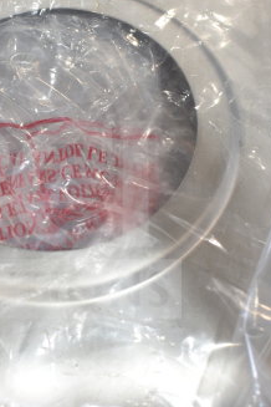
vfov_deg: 24.2
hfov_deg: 16.1
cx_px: 41
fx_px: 948
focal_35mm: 84
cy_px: 220
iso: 200
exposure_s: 1/40
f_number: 3.5
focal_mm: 20
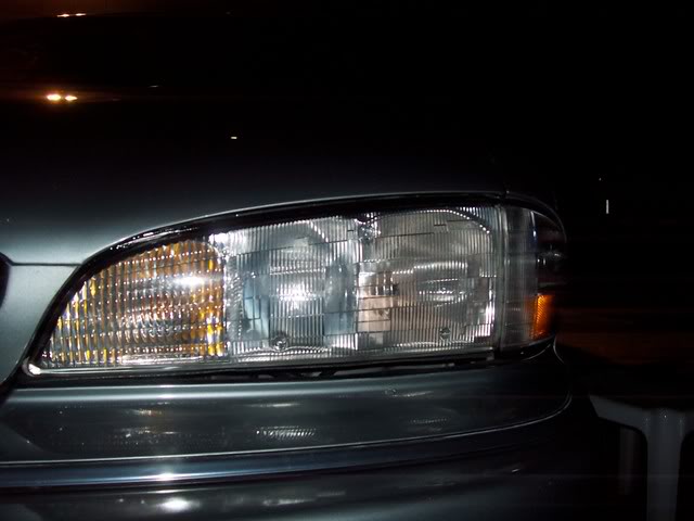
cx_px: 347
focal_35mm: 37
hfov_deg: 50.1
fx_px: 742
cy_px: 260
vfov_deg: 38.7
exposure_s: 1/60
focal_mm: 5.6
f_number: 2.8
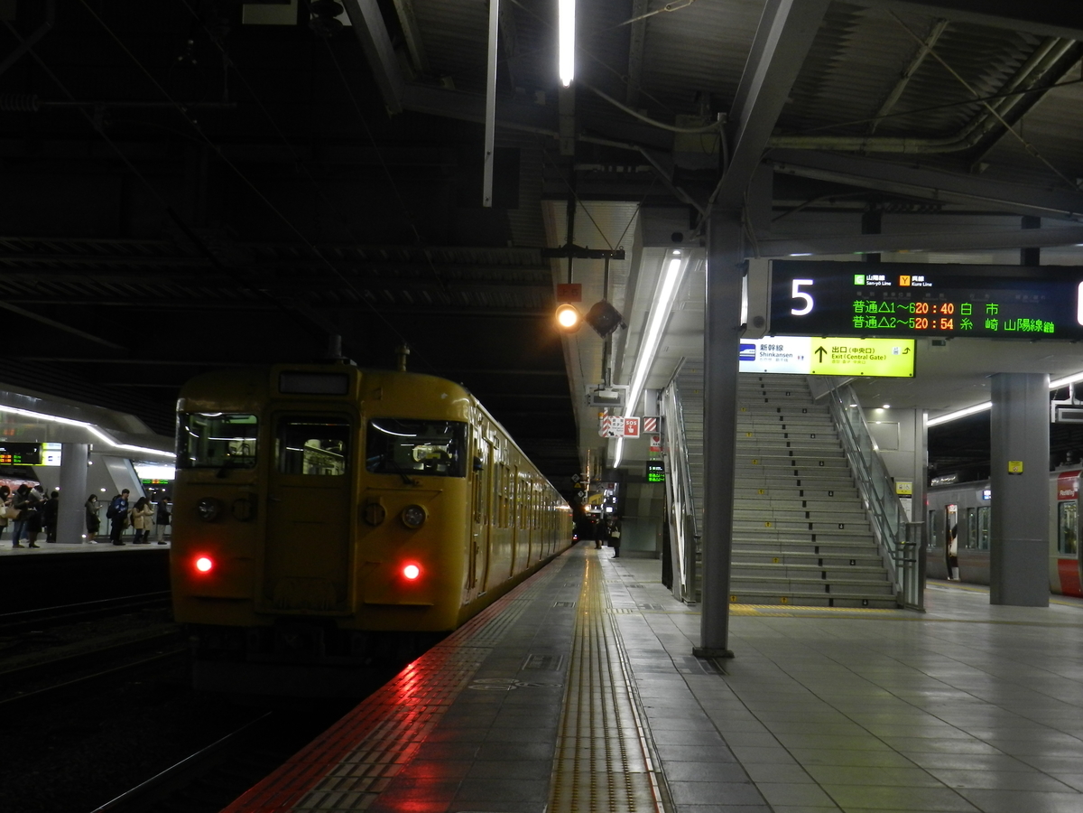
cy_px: 406
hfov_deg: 41.2
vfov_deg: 31.5
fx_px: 1439
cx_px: 542
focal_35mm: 46
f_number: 4.2
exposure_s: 1/30
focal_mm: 8.1
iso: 320
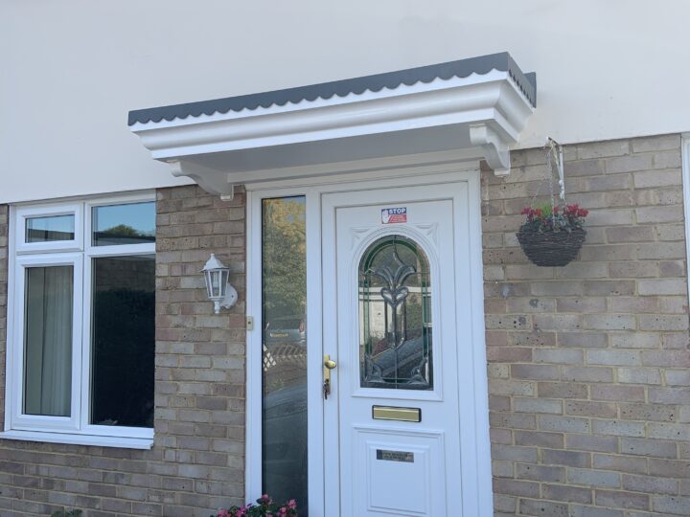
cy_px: 258
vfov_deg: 53.1
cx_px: 345
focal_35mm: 26
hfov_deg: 67.3
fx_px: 518
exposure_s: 1/802
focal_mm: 4.25
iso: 25
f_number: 1.8
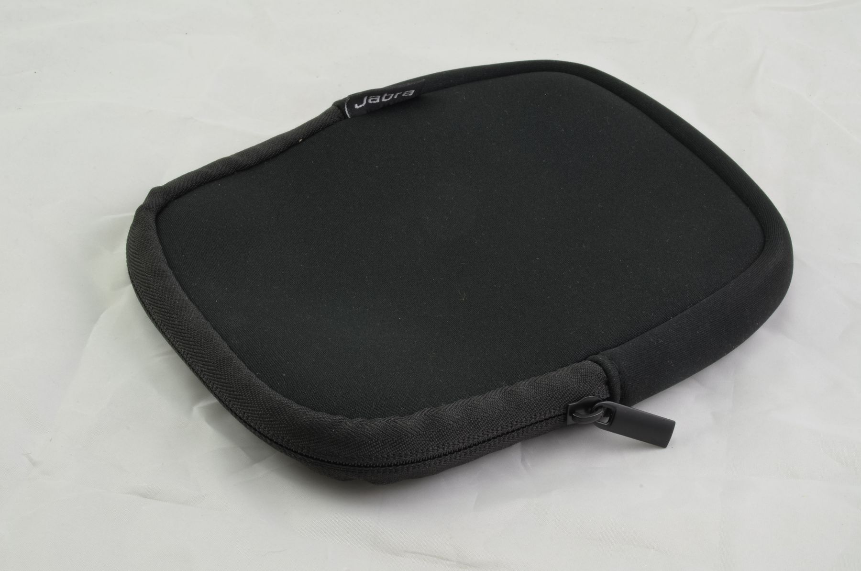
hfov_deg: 33.5
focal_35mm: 60
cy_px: 286
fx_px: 1432
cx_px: 430
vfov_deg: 22.5
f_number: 20
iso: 100
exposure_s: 1.3
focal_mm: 40
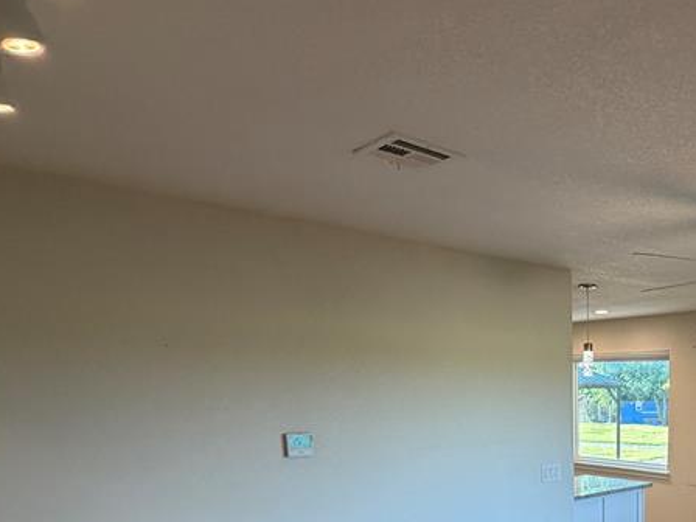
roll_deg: -0.3
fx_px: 643
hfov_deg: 50.4
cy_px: 522
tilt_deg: -11.2
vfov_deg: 39.1
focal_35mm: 32
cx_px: 628
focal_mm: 2.22
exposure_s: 1/120
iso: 320
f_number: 2.2
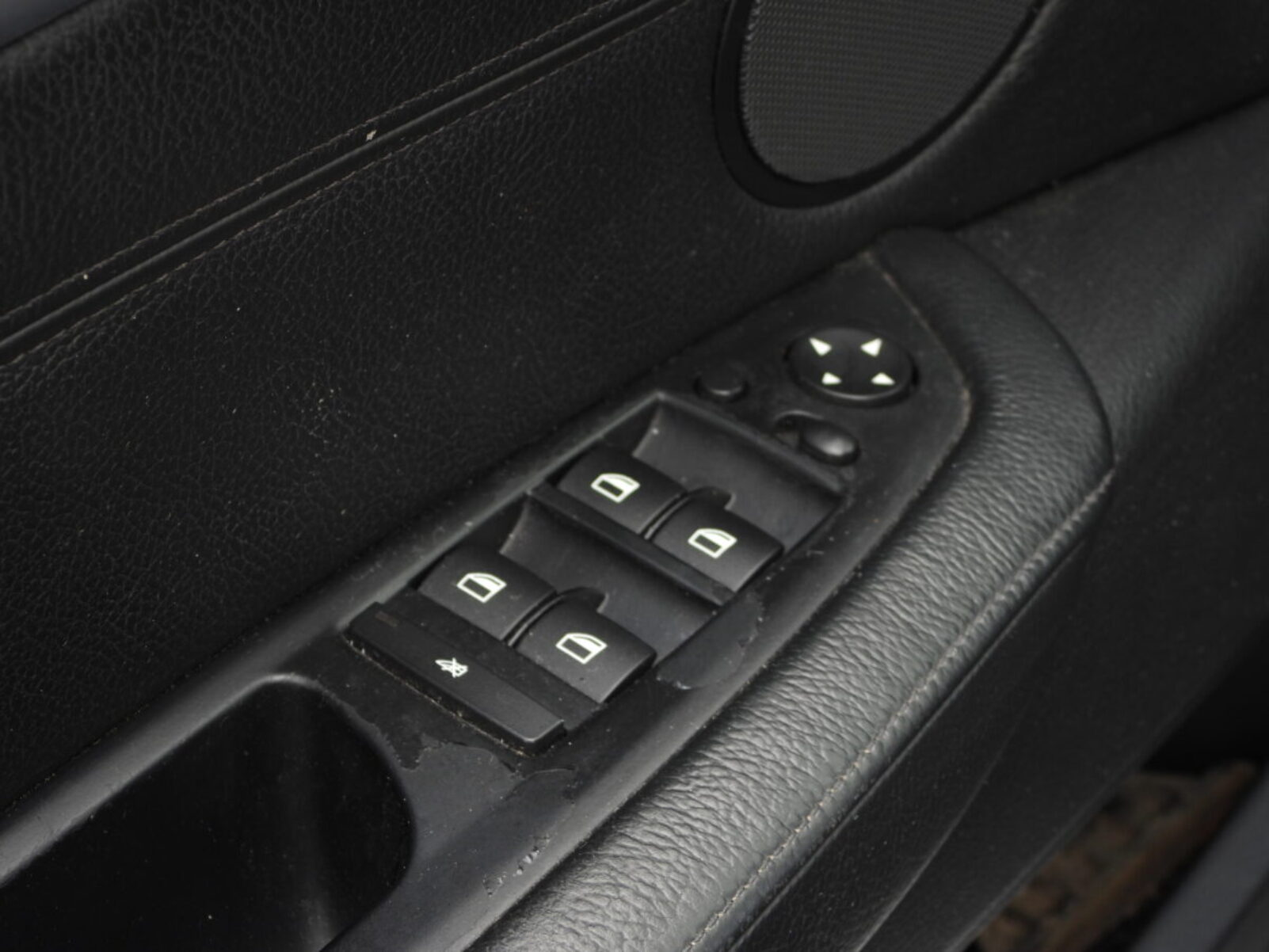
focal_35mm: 80
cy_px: 476
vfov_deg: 18.4
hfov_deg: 24.4
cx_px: 634
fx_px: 2933
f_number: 3.5
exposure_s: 1/60
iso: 125
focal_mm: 14.4
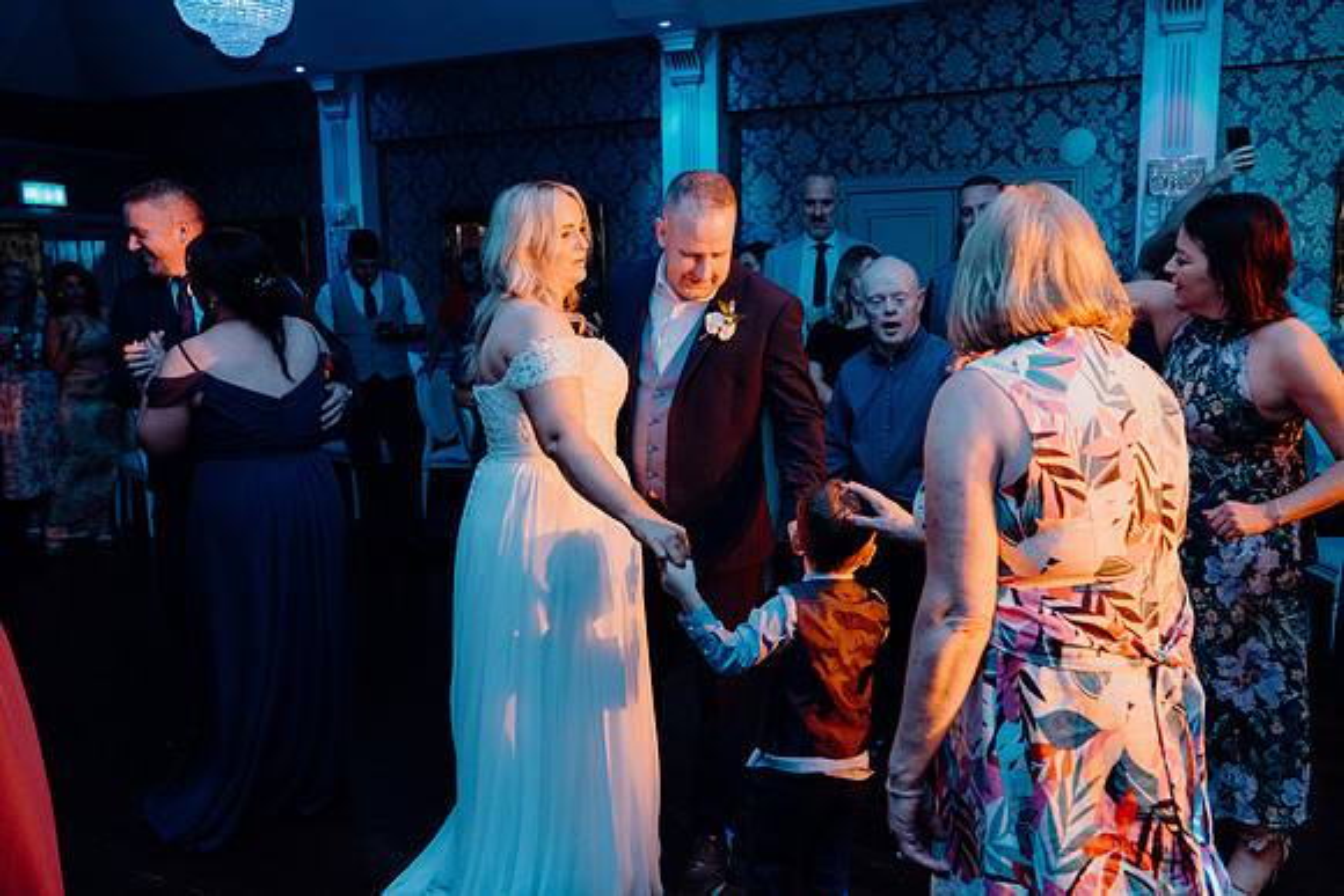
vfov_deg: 43.6
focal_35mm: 30
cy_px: 448
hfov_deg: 61.9
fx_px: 1120
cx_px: 672
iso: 2500
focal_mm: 30
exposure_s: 1/160
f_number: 3.5
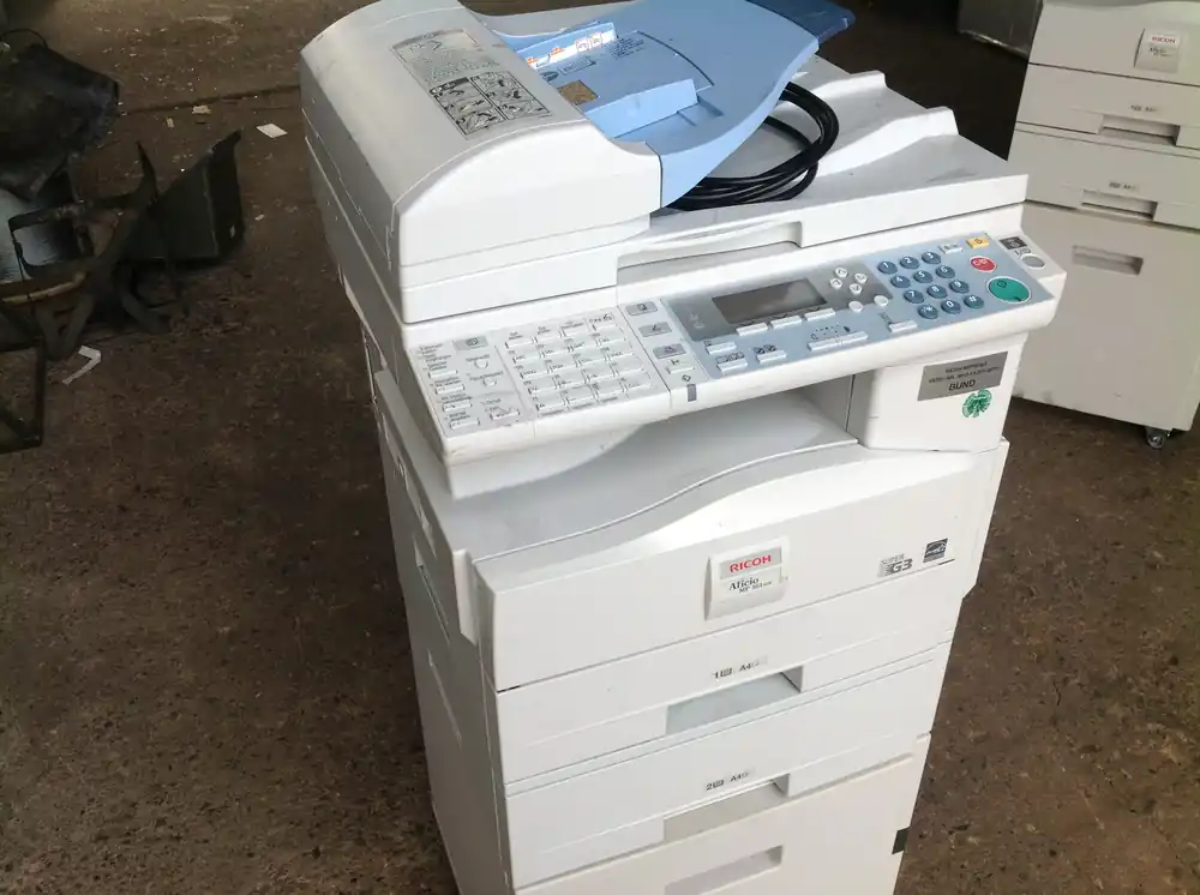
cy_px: 448
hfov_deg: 52.7
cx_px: 600
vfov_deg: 40.6
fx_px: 1211
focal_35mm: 35
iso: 50
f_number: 2.4
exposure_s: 1/188
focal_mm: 4.28
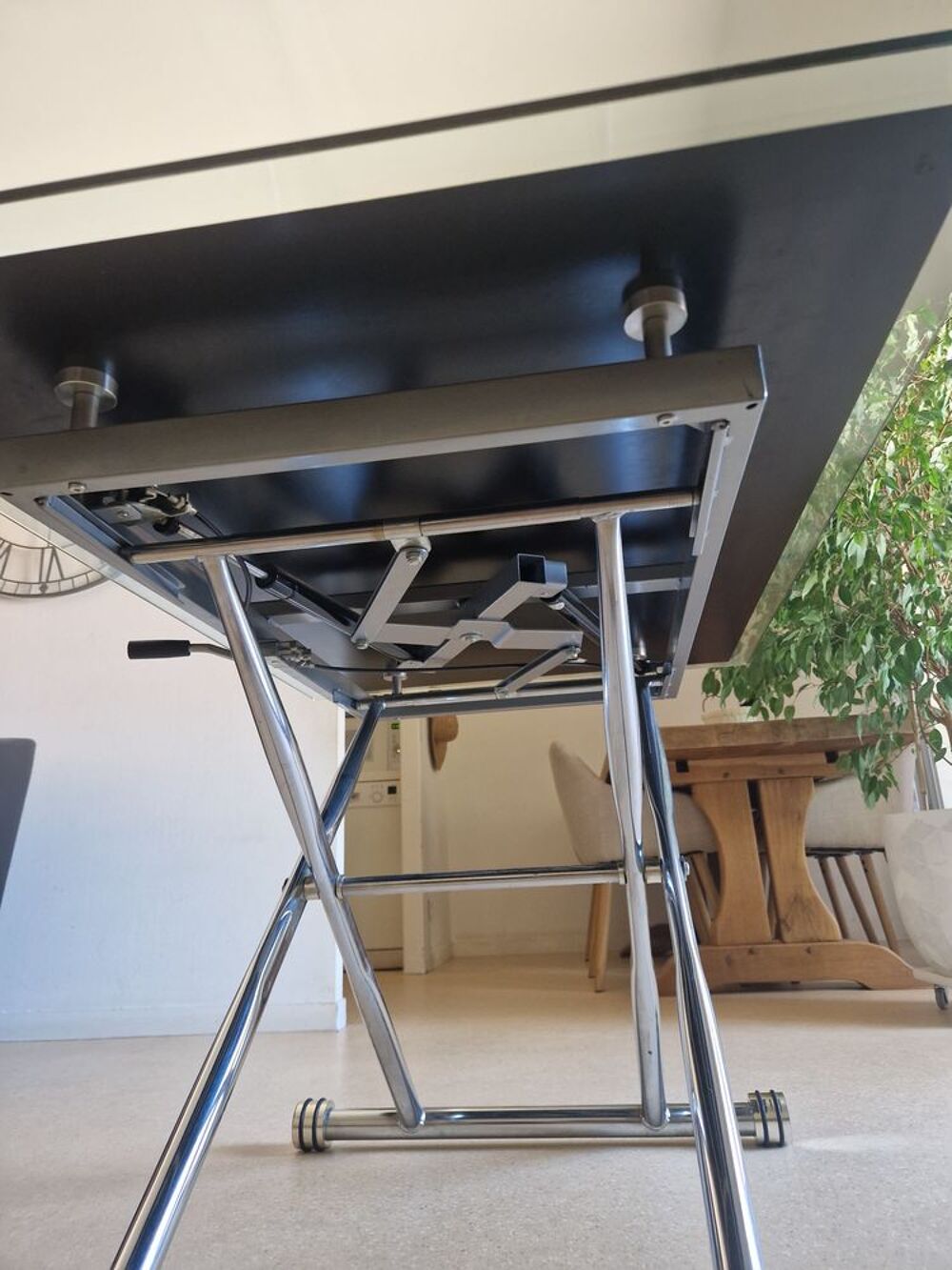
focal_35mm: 23
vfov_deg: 73.9
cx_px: 476
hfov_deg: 58.9
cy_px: 635
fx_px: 843
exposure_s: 1/100
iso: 64
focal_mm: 5.4
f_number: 1.8
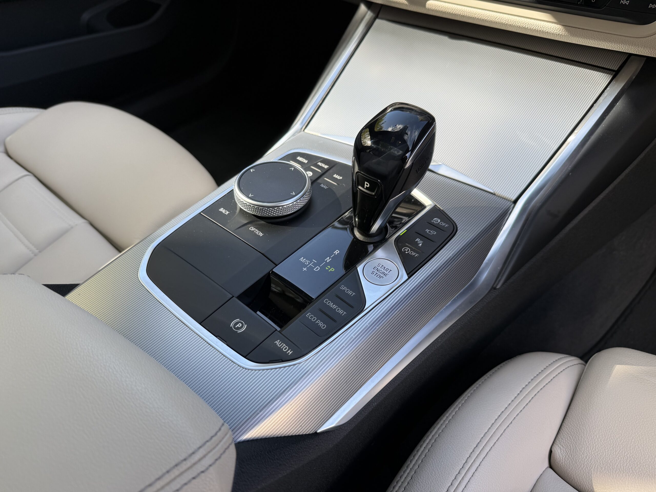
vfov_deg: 56.8
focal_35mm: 24
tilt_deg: -45.8
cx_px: 328
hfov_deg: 71.6
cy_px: 246
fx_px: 455
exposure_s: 1/276
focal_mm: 6.76
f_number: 1.78
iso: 64
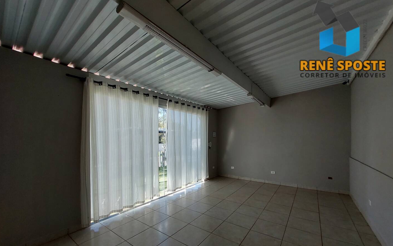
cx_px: 196
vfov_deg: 78.0
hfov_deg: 105.3
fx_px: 150
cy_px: 144
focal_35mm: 14
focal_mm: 1.74
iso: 64
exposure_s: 1/120
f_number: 2.2
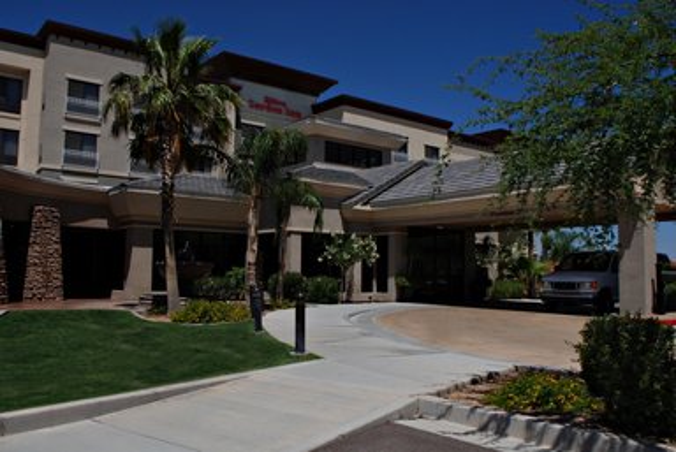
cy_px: 226
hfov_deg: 61.9
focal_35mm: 30
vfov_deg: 43.7
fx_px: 564
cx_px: 338
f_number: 22
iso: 125
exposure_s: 1/100
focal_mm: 20
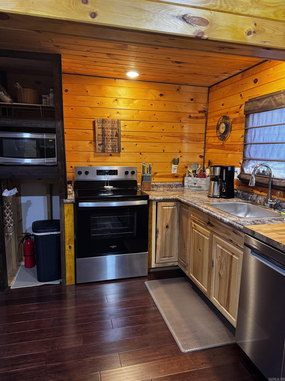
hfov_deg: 56.8
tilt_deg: -8.8
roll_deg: -0.7
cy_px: 190
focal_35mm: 24
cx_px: 142
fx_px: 263
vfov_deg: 71.6
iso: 500
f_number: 1.78
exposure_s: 1/60
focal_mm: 6.76
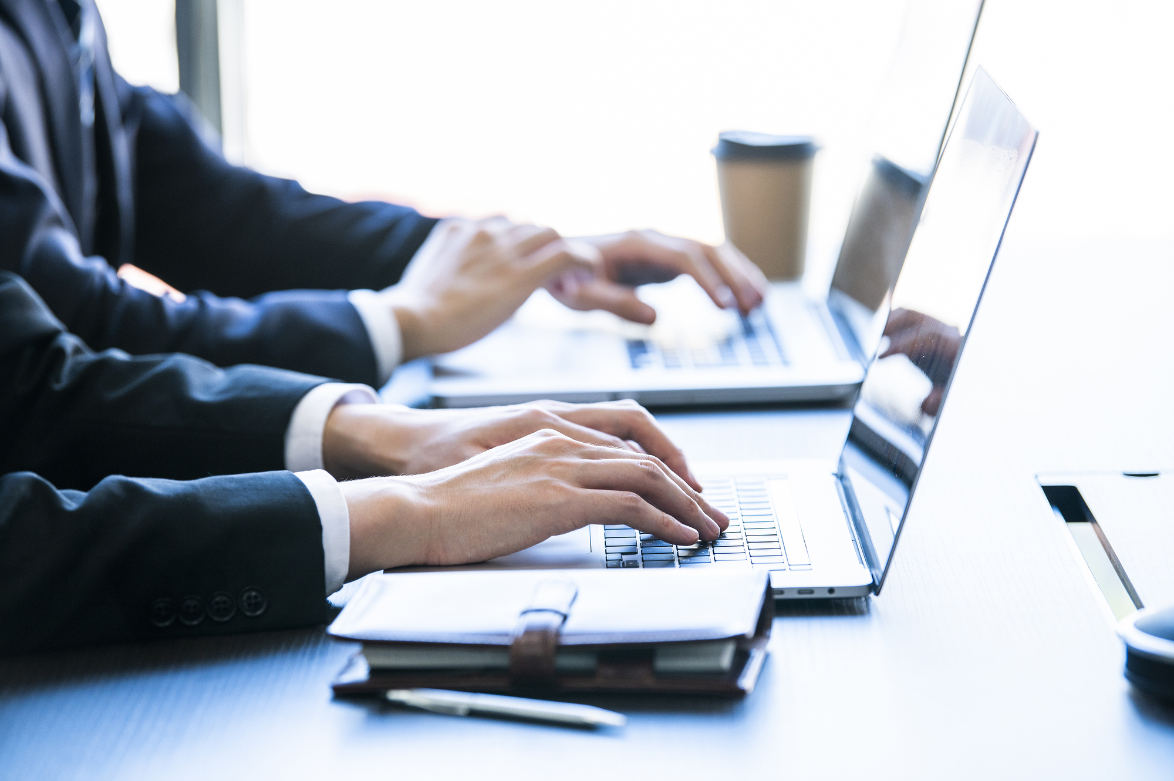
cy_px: 390
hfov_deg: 12.8
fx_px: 5213
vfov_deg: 8.6
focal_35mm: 160
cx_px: 587
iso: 640
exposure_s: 1/160
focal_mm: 160
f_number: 4
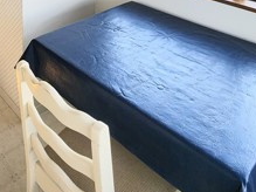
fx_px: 281
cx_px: 65
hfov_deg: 47.3
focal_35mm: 38
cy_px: -81
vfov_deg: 28.1
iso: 50
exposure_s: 1/270
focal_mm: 2.2
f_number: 2.2
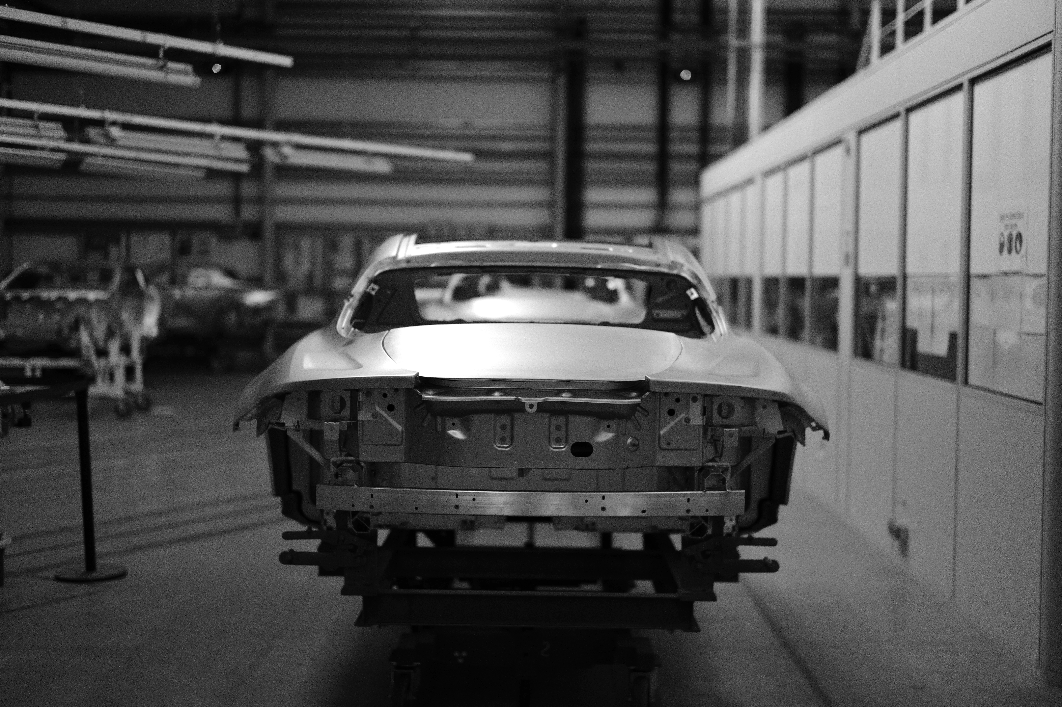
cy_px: 354
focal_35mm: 50
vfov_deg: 27.0
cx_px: 531
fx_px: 1474
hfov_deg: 39.6
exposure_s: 1/8000
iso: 3200
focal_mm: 50
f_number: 2
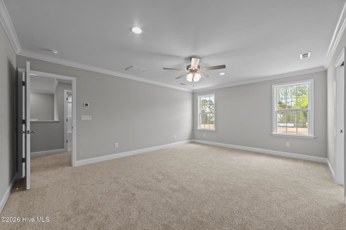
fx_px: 134
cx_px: 173
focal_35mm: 14
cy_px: 115
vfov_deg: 81.1
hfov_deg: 104.3
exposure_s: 1/6
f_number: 8
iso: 250
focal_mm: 14
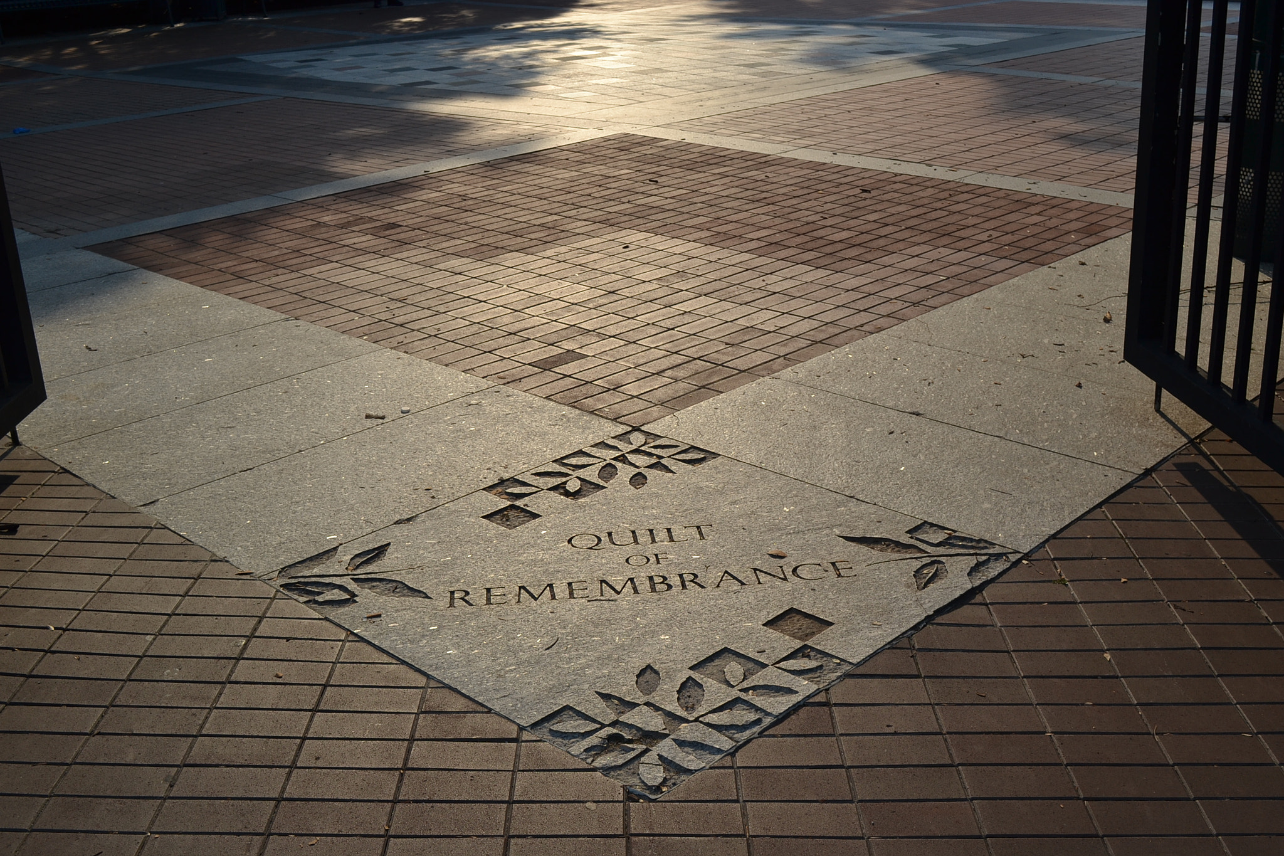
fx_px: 1337
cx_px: 642
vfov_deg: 35.5
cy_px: 428
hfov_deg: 51.3
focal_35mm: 38
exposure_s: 1/200
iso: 100
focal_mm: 25
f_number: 7.1
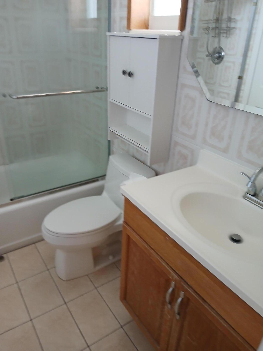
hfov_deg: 53.1
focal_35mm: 26
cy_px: 176
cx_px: 132
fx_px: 263
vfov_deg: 67.3
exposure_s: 1/30
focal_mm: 3.98
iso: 250
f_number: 1.8
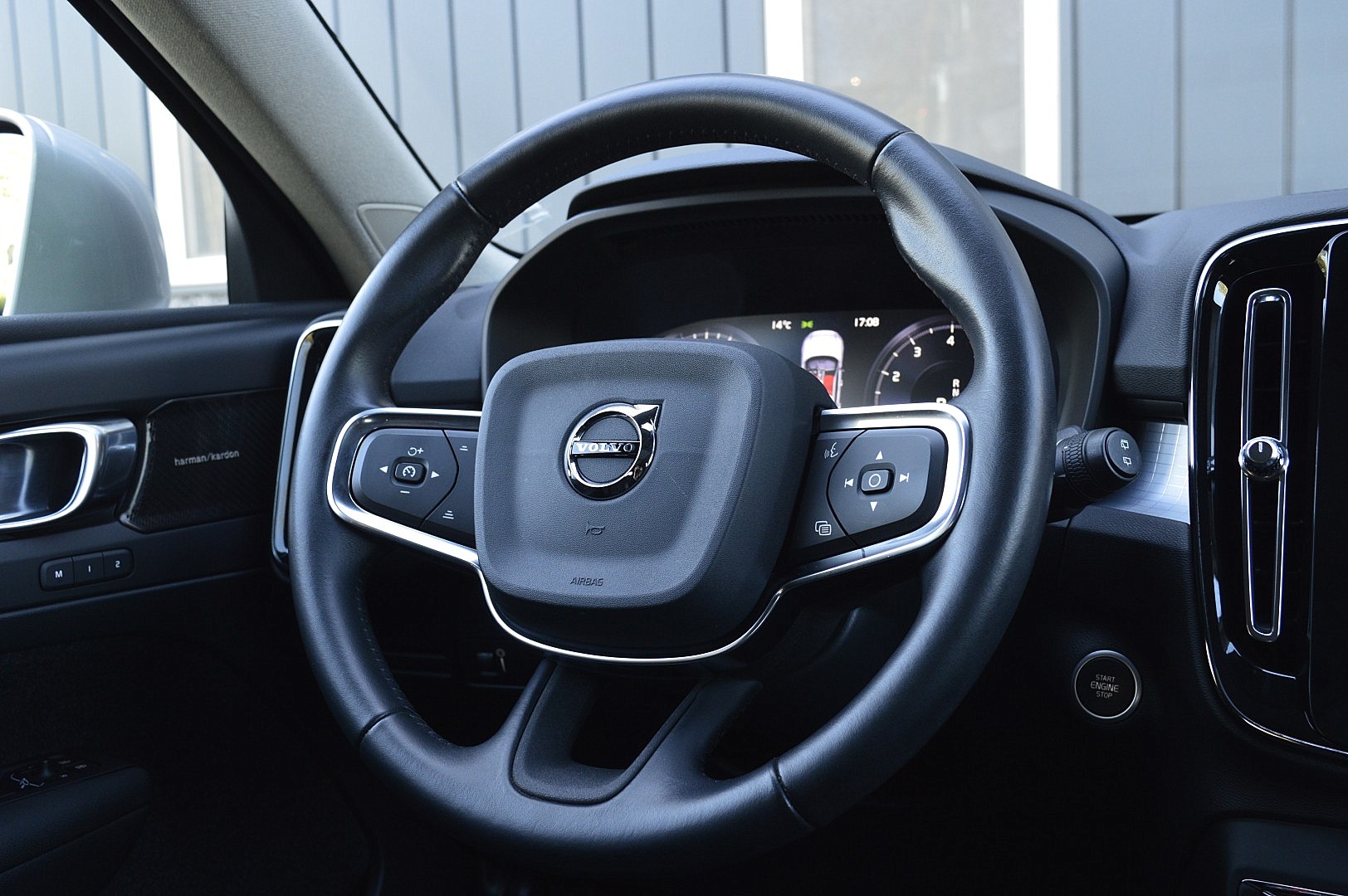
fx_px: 1291
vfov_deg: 38.3
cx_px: 674
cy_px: 448
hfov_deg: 55.1
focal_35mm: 34
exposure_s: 1/60
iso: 800
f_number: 6.3
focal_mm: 23
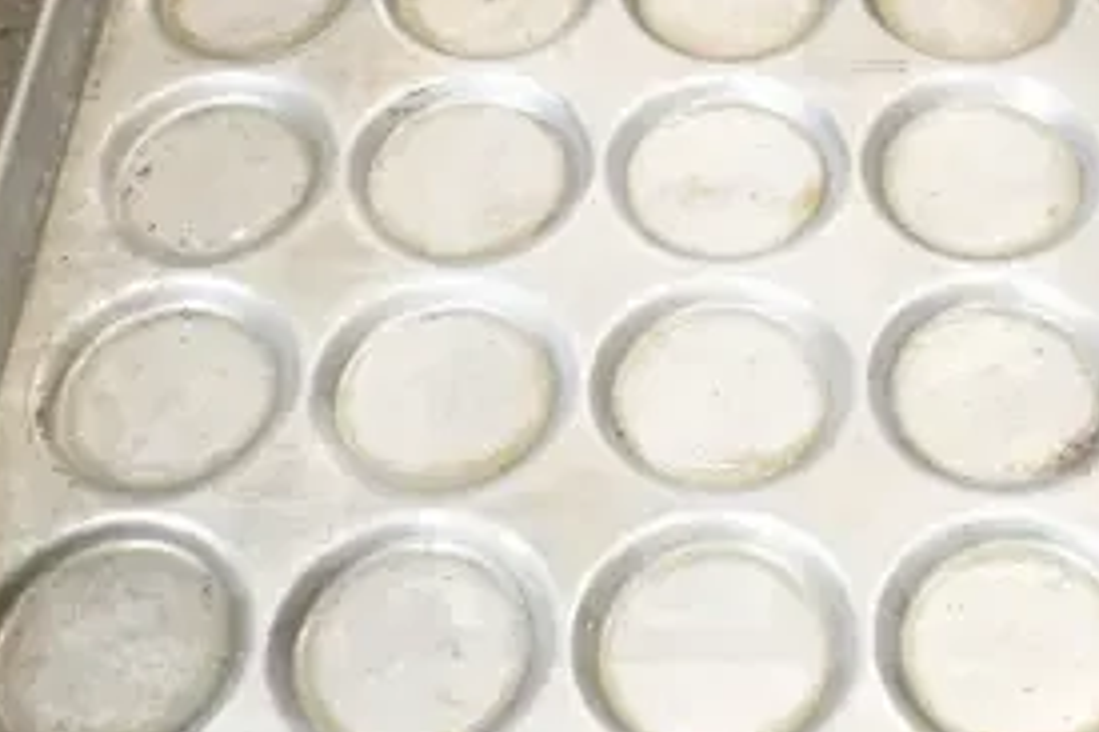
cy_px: 346
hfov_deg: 32.9
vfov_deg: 22.6
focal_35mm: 60
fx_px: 1830
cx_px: 791
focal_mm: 18
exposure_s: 1/40
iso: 200
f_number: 3.5
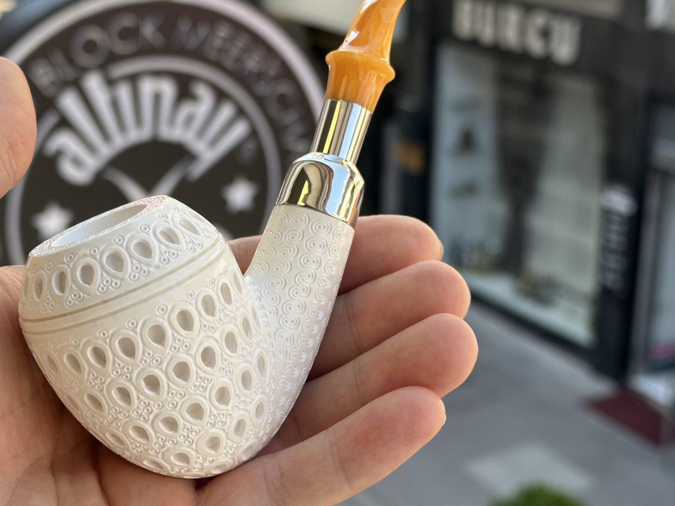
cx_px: 283
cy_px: 219
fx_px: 1287
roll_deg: +0.2
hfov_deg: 29.3
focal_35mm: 66
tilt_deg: -18.8
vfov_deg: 22.2
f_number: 1.78
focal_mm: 6.86
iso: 64
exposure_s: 1/597
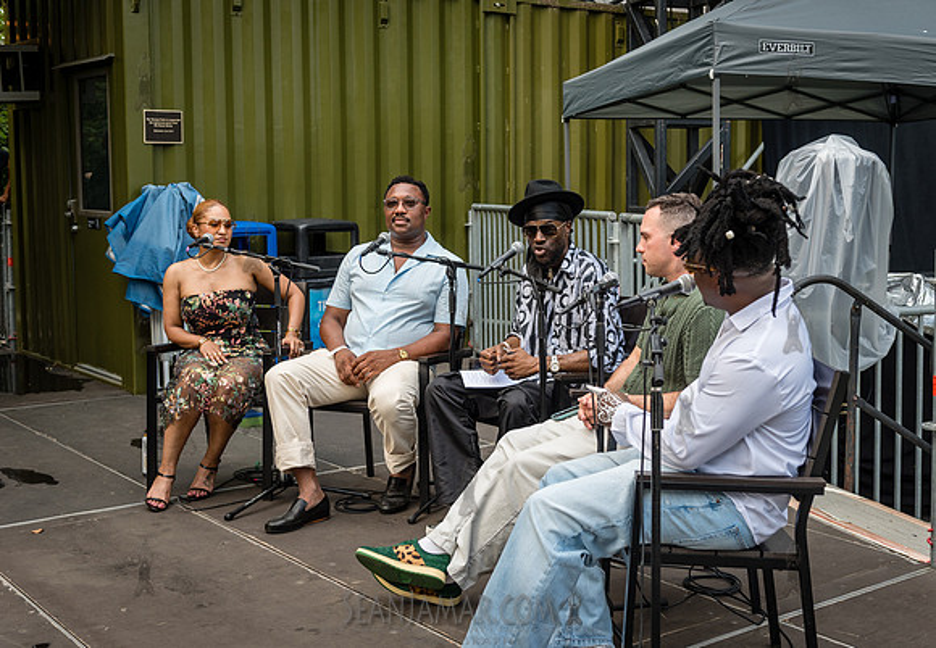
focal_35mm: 48
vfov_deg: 28.9
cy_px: 294
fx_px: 1256
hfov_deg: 40.8
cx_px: 530
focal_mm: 42
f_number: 4
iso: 320
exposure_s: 1/500
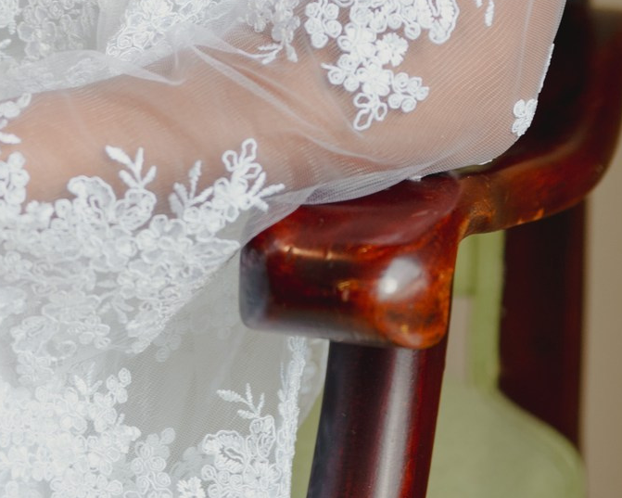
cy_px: -384
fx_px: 3296
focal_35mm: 179
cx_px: 81
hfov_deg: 10.7
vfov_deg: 8.3
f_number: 1.8
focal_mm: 50
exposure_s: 1/200
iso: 160
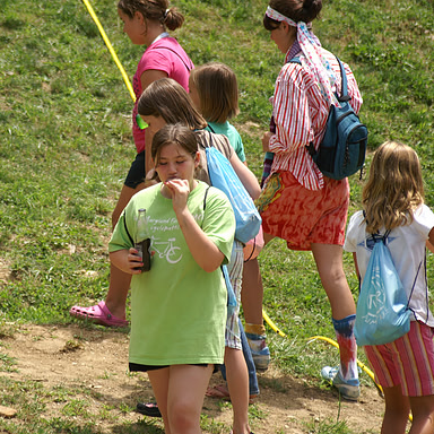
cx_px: 133
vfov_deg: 6.1
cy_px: 217
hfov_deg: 6.1
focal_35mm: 289
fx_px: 4099
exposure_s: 1/500
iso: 100
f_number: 5
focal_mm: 150
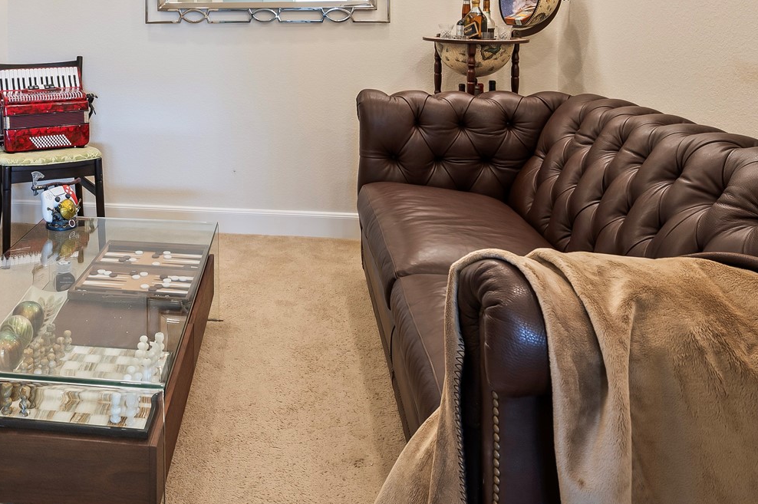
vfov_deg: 36.4
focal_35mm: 33
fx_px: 694
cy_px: 14
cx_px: 175
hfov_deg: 54.2
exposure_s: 1/4
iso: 125
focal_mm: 15
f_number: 6.3
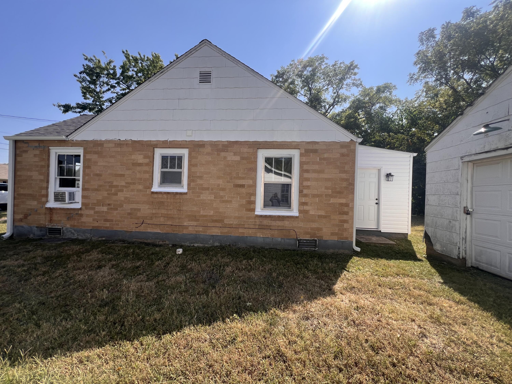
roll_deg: -1.2
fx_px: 192
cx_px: 256
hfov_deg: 106.2
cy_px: 192
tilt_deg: -0.2
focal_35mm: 13
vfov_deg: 89.9
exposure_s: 1/786
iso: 32
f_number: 1.8
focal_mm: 1.57
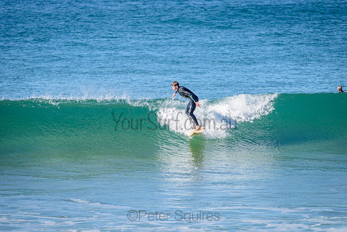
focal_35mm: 500
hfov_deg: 4.1
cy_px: 116
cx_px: 174
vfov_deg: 2.8
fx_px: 4820
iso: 250
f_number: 5.6
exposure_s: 1/2000
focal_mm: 500
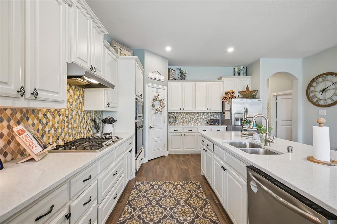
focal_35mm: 14
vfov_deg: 81.2
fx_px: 131
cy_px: 112
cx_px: 168
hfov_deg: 104.3
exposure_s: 1/6
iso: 250
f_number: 9
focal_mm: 14
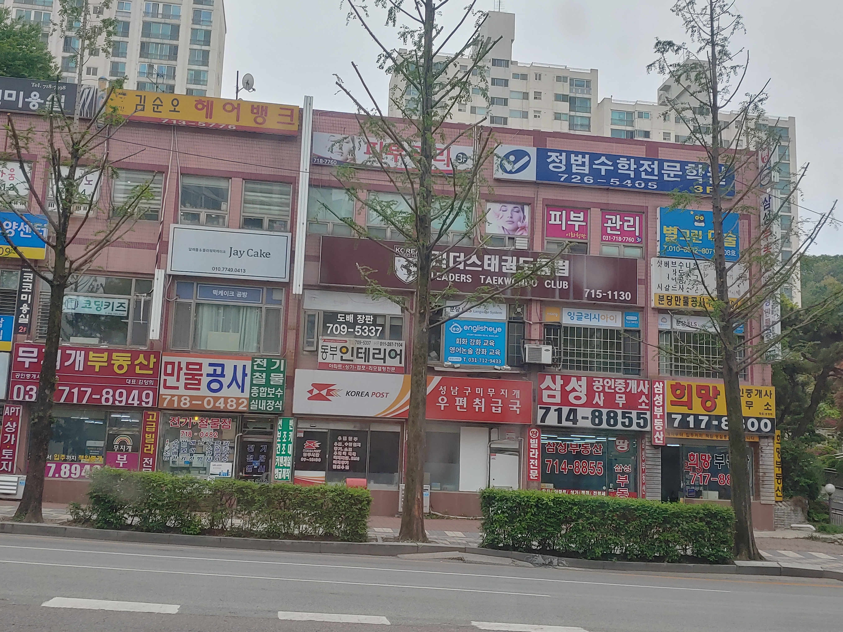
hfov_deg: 50.1
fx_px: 901
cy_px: 316
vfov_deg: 38.7
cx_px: 422
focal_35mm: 37
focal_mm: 4.23
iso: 50
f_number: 1.5
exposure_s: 1/1471
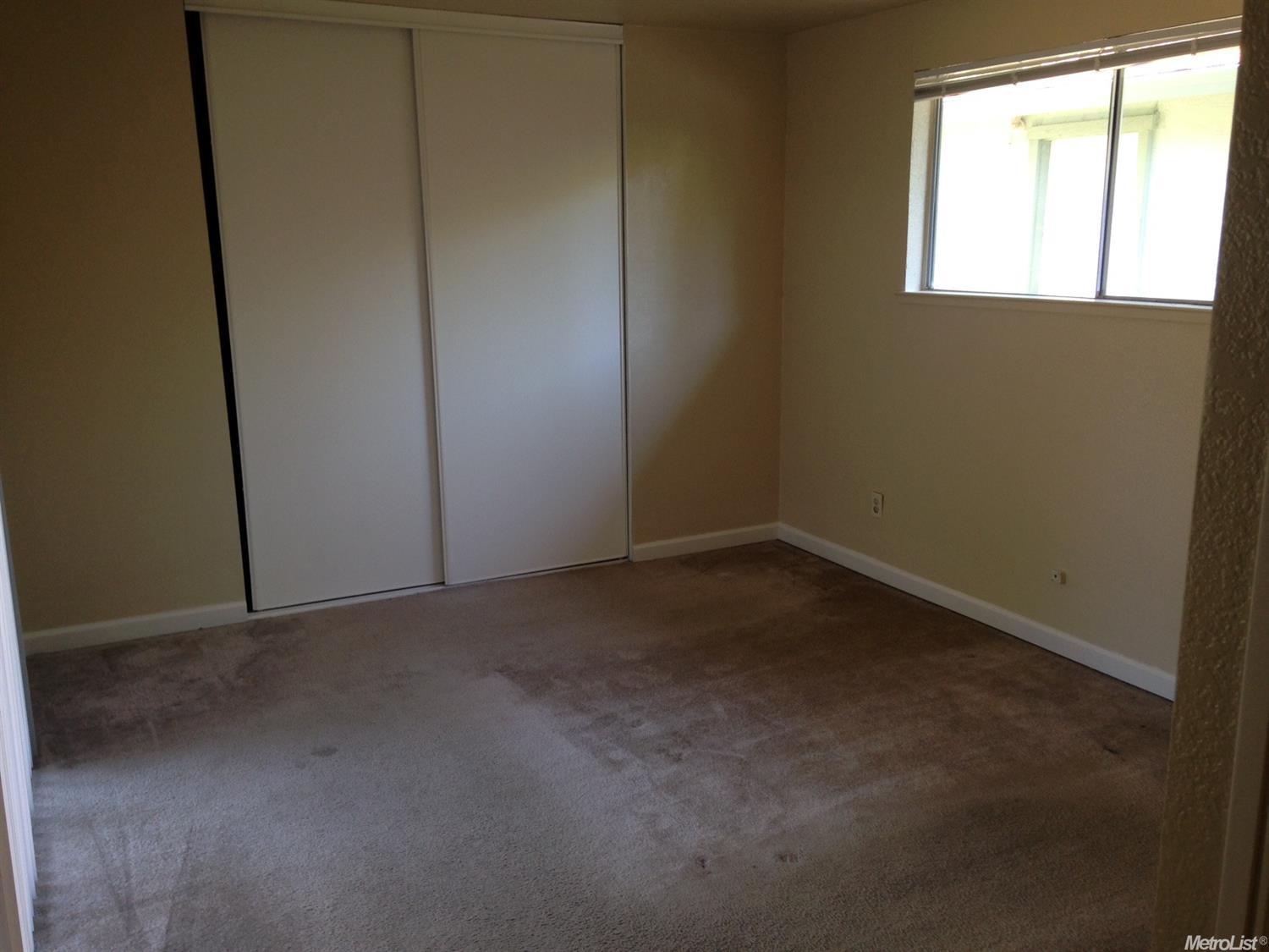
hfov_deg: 55.4
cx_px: 634
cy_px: 476
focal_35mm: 33
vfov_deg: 42.9
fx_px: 1210
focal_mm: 4.12
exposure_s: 1/30
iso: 50
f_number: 2.4
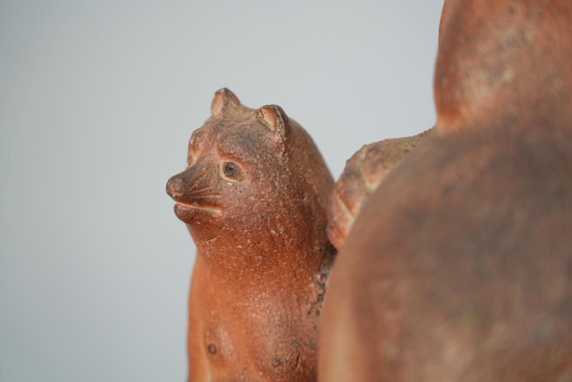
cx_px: 286
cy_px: 191
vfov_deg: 13.0
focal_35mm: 105
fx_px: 1668
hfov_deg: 19.5
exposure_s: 1/125
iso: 1000
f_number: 4
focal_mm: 105
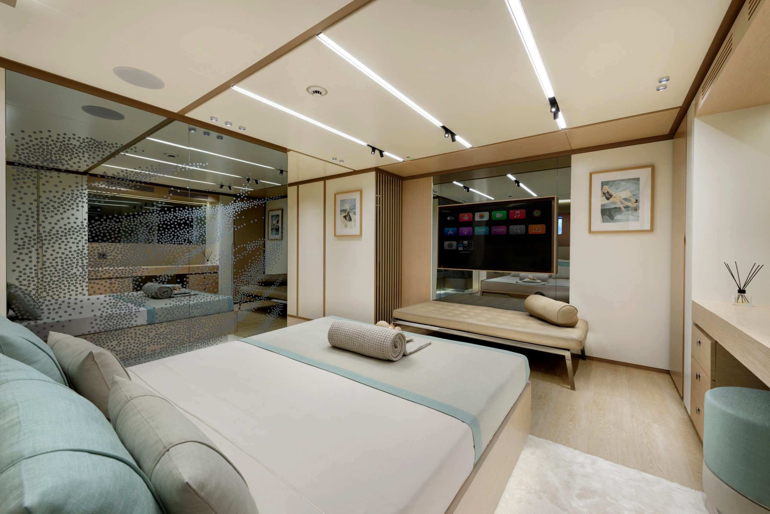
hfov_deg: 104.2
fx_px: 300
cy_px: 257
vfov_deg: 81.3
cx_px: 385
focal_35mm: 14
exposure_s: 1/1.67
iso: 100
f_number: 11
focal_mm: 14
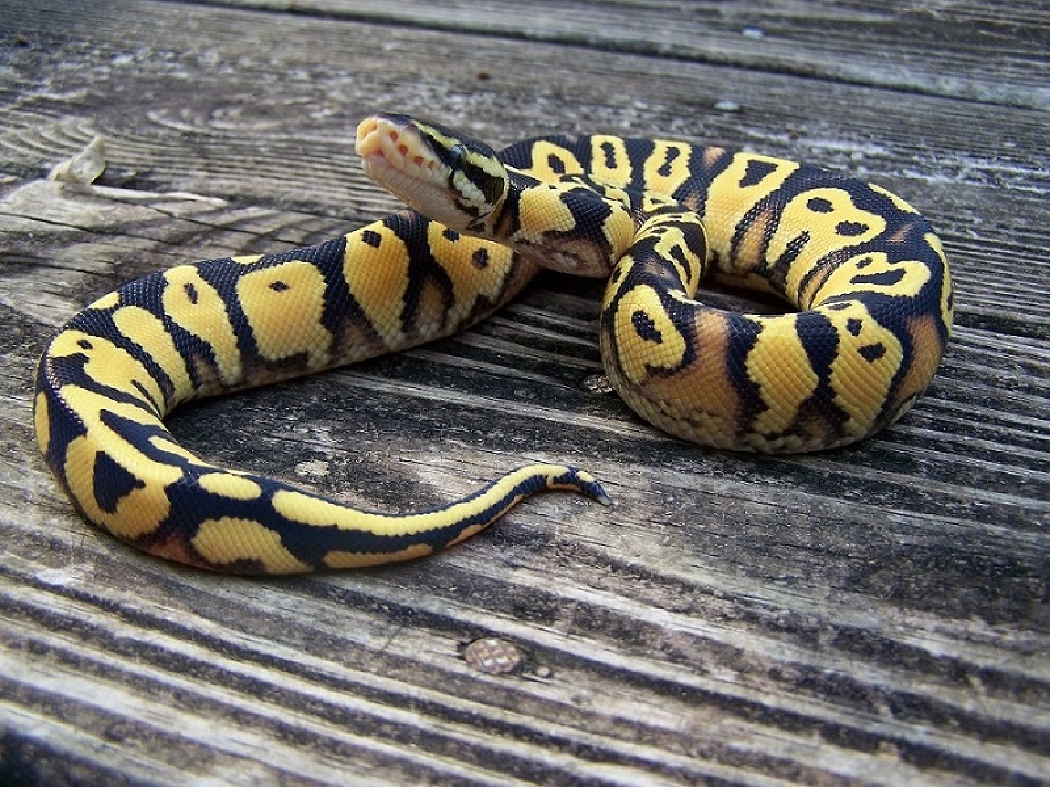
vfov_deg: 37.7
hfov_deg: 49.0
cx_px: 525
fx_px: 1153
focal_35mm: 38
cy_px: 394
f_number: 2.8
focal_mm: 6.3
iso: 80
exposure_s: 1/60
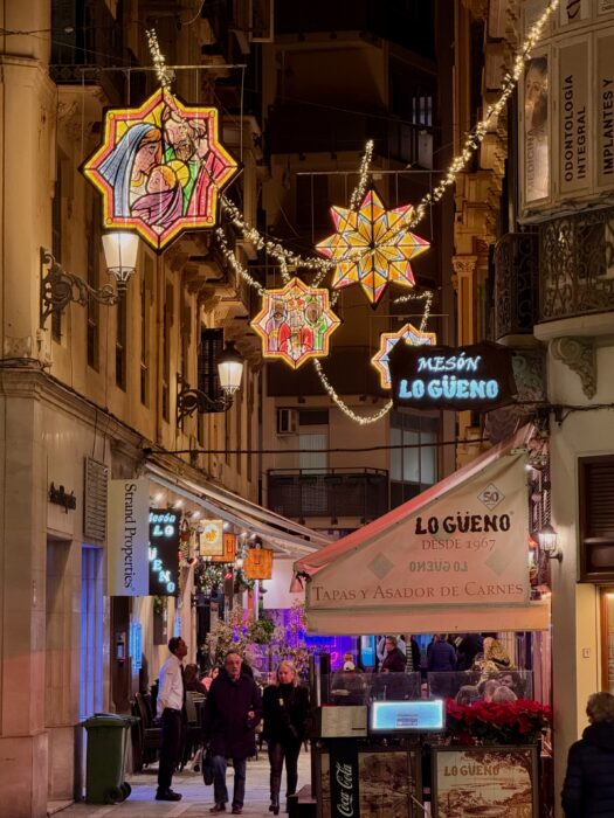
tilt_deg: +4.4
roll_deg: +0.0
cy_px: 409
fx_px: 2838
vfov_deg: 16.4
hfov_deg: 12.3
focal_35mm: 120
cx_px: 307
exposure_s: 1/50
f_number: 2.8
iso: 320
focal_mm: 15.66
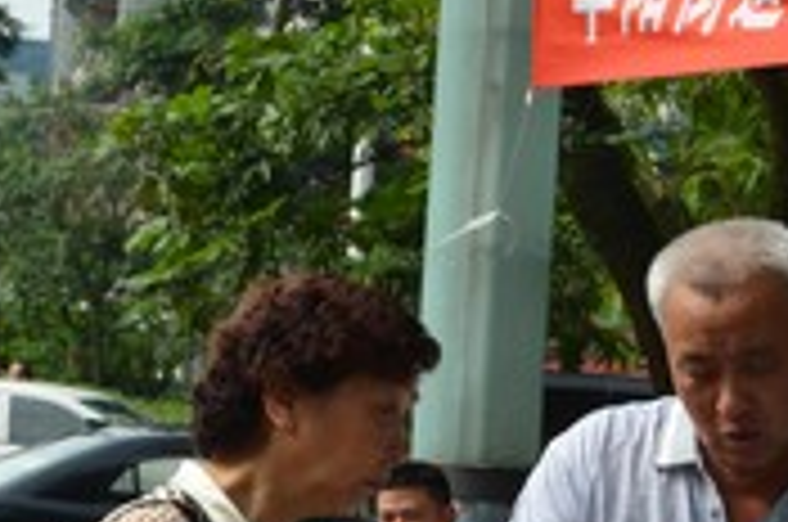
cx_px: 919
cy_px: 326
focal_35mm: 146
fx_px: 3190
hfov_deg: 13.7
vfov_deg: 9.4
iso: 180
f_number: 8
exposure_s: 1/250
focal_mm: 34
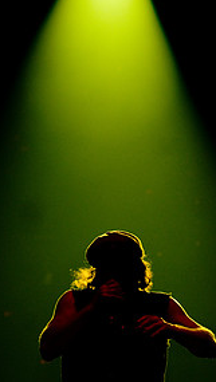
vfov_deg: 10.9
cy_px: 165
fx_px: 2010
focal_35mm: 198
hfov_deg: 6.2
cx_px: 129
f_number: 4
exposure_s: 1/250
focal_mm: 80
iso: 800
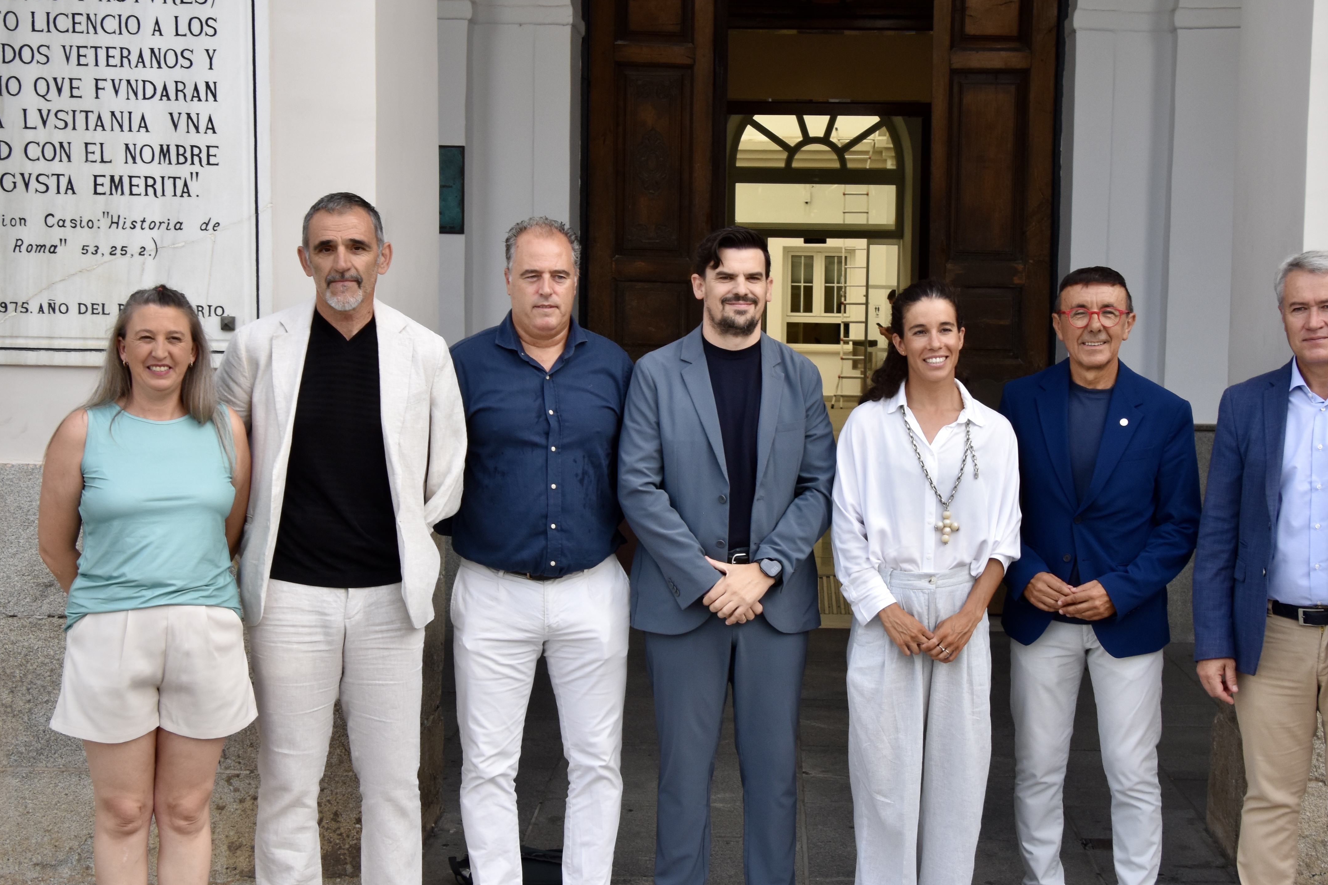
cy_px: 468
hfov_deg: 35.2
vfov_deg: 23.9
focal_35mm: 57
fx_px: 2091
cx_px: 770
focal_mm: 27
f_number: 7.1
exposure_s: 1/200
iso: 400
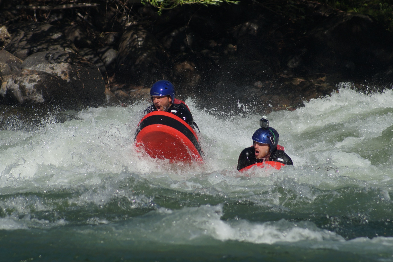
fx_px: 3273
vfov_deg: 4.6
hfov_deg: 6.9
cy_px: 131
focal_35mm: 300
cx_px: 196
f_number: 5.6
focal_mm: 200
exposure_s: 1/800
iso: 125
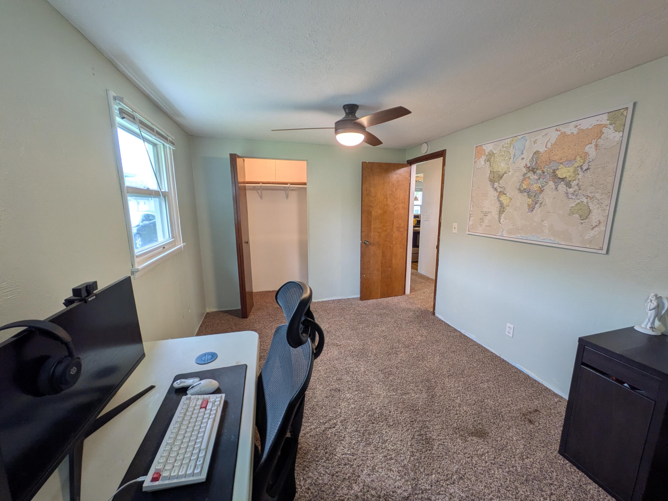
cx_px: 334
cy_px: 250
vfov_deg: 85.7
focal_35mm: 14
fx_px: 270
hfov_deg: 102.1
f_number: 2.2
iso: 60
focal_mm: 1.83
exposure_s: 1/24
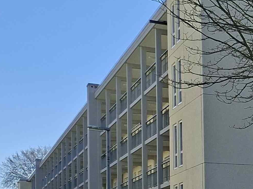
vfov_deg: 15.1
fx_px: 687
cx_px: 510
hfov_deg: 16.1
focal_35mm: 94
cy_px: 239
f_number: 1.8
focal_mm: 5.54
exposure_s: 1/2695
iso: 50
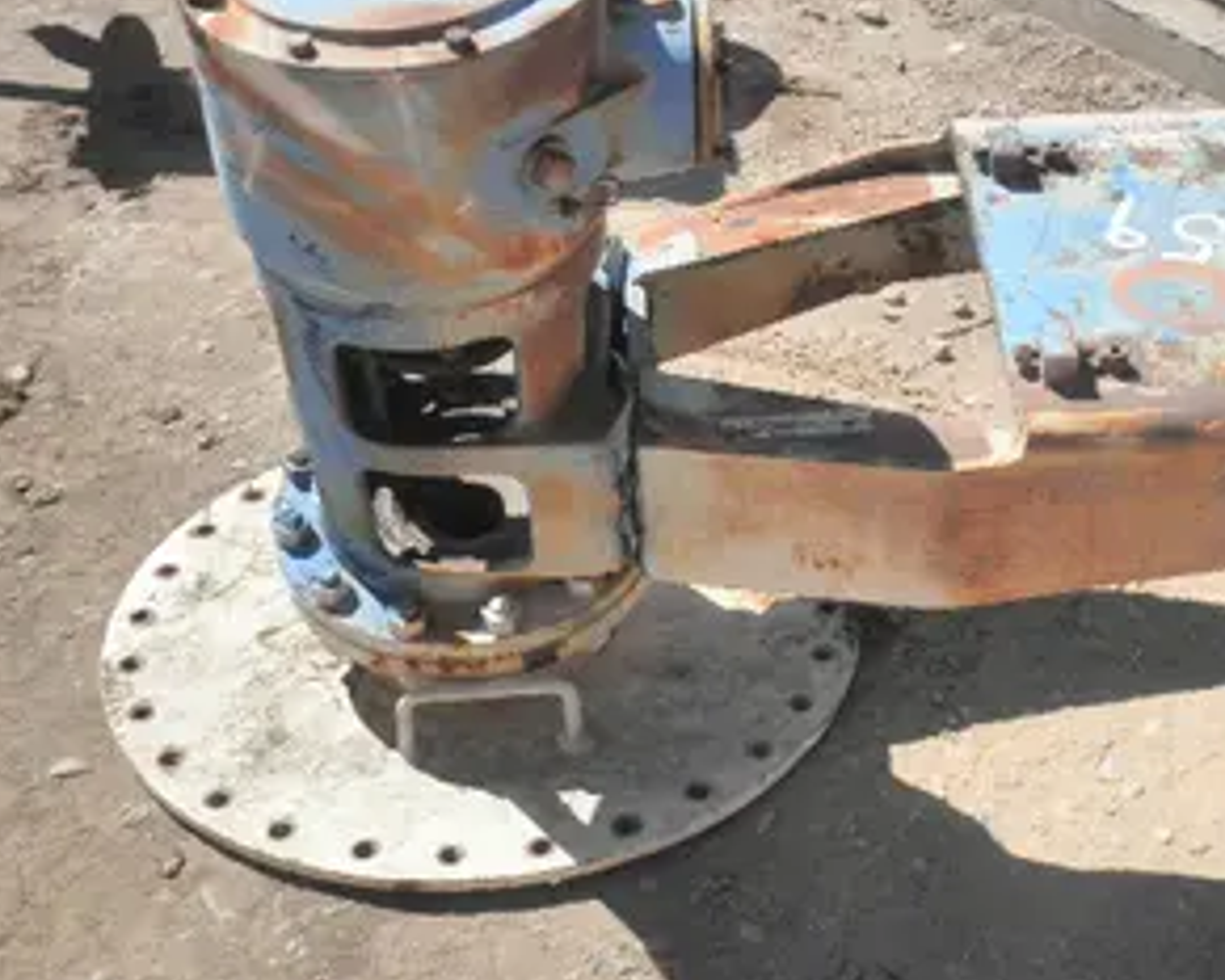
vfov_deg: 25.8
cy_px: 479
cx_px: 724
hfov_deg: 31.9
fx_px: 2140
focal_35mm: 59
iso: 64
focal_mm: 7.9
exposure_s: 1/100
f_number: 9.6
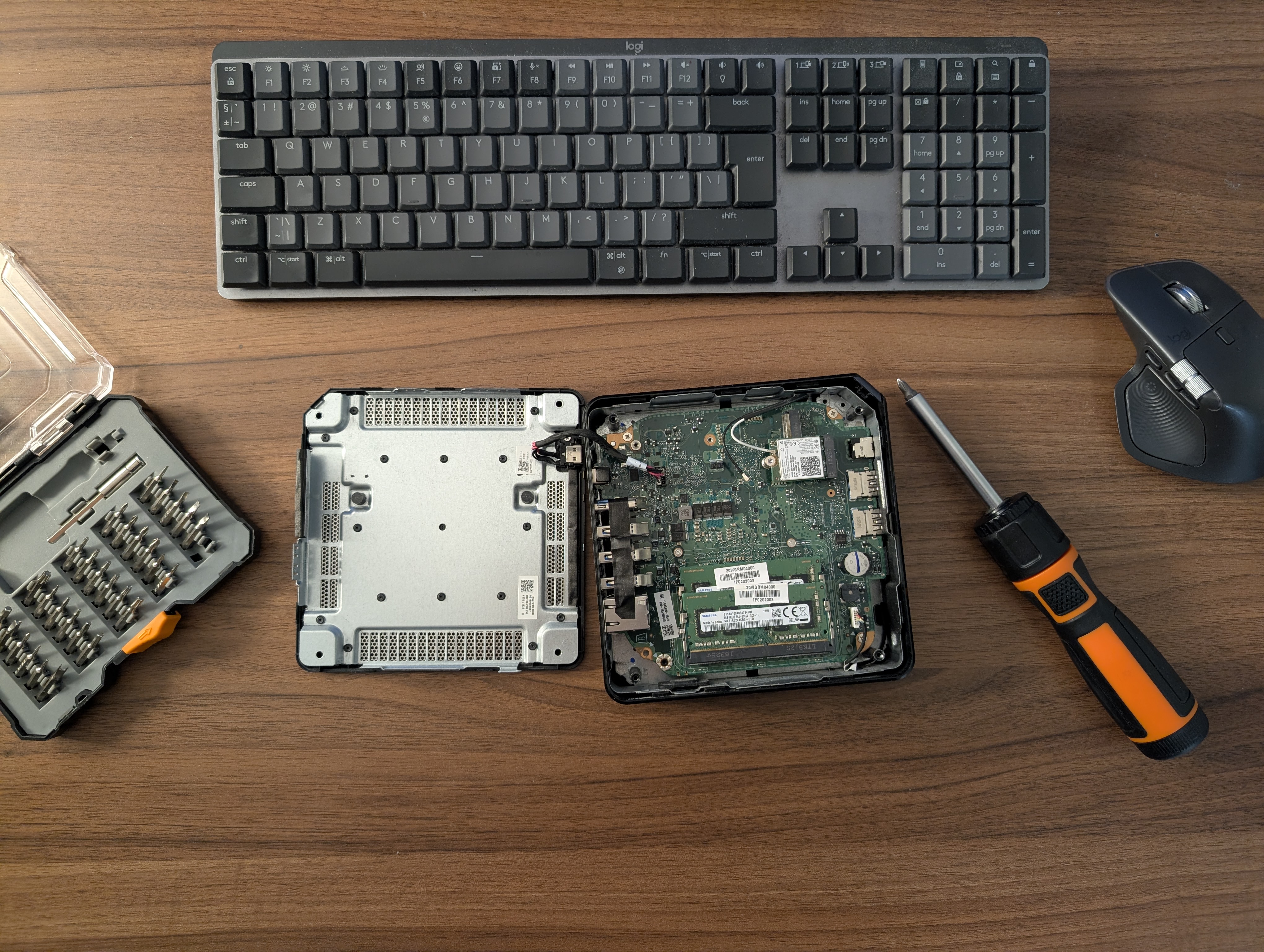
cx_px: 632
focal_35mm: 24
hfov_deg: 71.5
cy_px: 476
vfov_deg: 56.9
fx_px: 878
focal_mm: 6.9
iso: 308
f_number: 1.68
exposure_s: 1/25
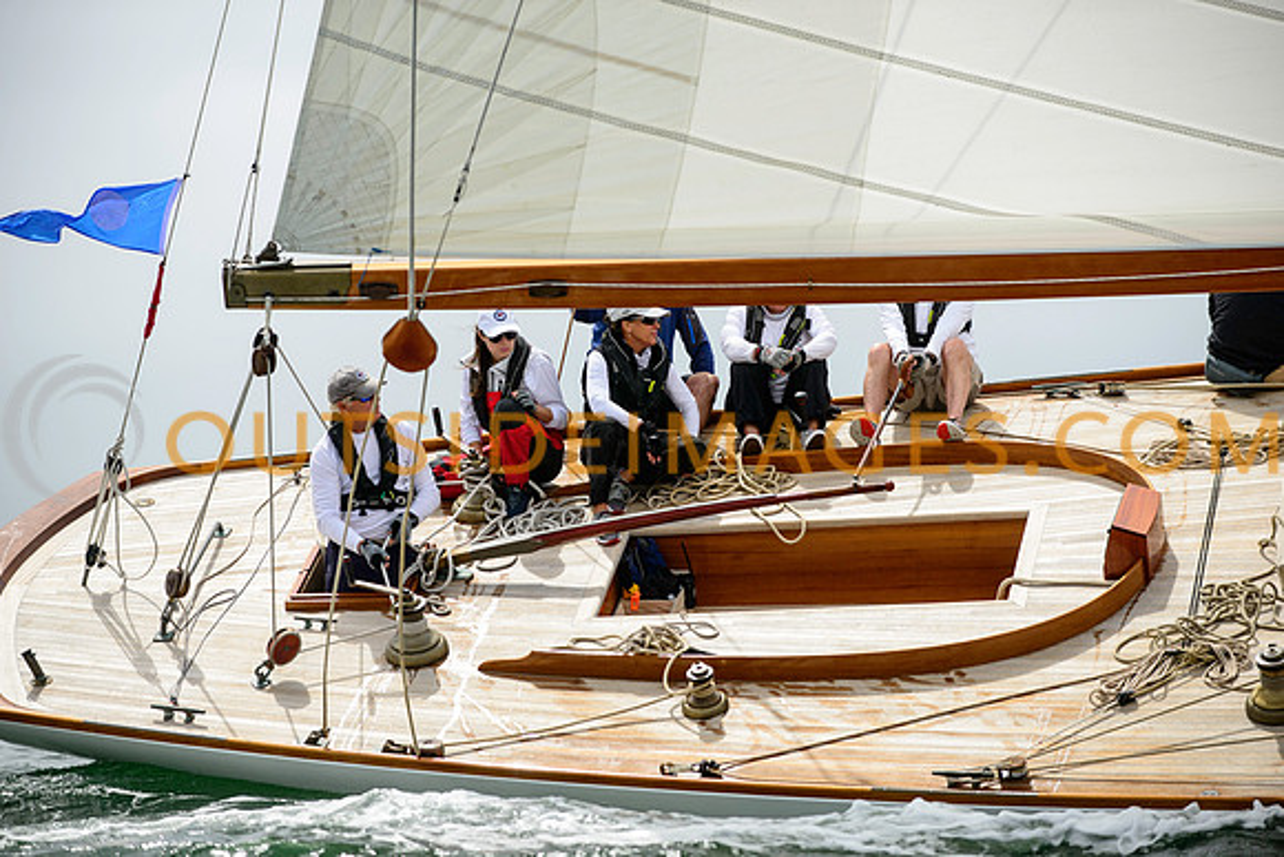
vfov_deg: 8.9
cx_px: 642
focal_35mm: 155
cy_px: 428
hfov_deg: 13.2
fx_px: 5529
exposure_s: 1/5000
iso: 320
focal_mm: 155
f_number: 4
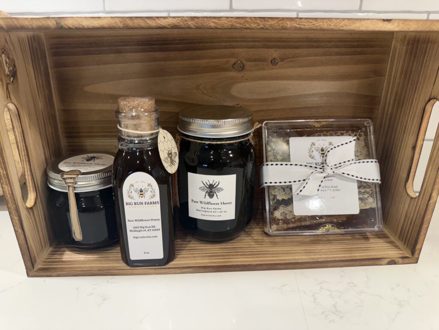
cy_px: 165
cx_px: 220
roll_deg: +0.4
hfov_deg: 71.6
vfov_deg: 56.8
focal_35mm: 24
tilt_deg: -21.0
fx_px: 304
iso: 160
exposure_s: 1/120
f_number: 1.78
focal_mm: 6.76
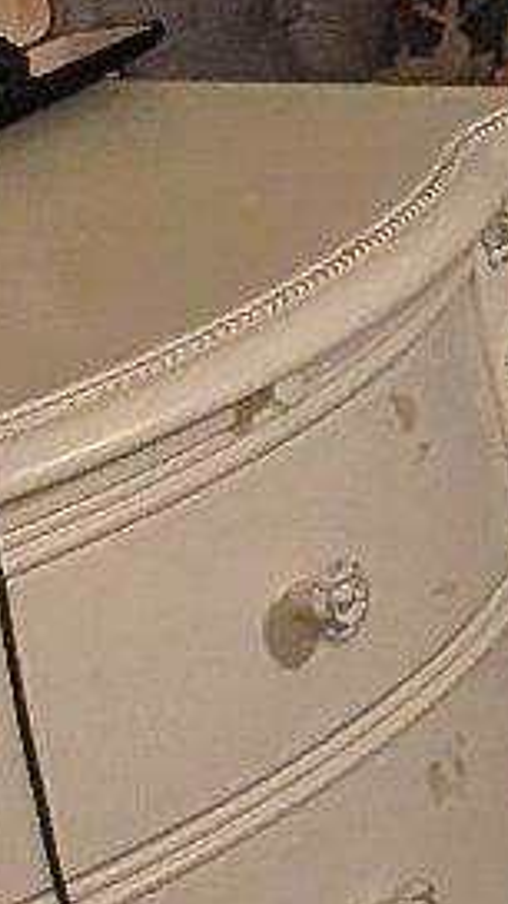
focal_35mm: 197
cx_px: 3161
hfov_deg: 4.5
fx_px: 4718
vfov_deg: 10.9
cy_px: 66
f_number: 1.7
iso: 30
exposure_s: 1/120
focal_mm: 4.53
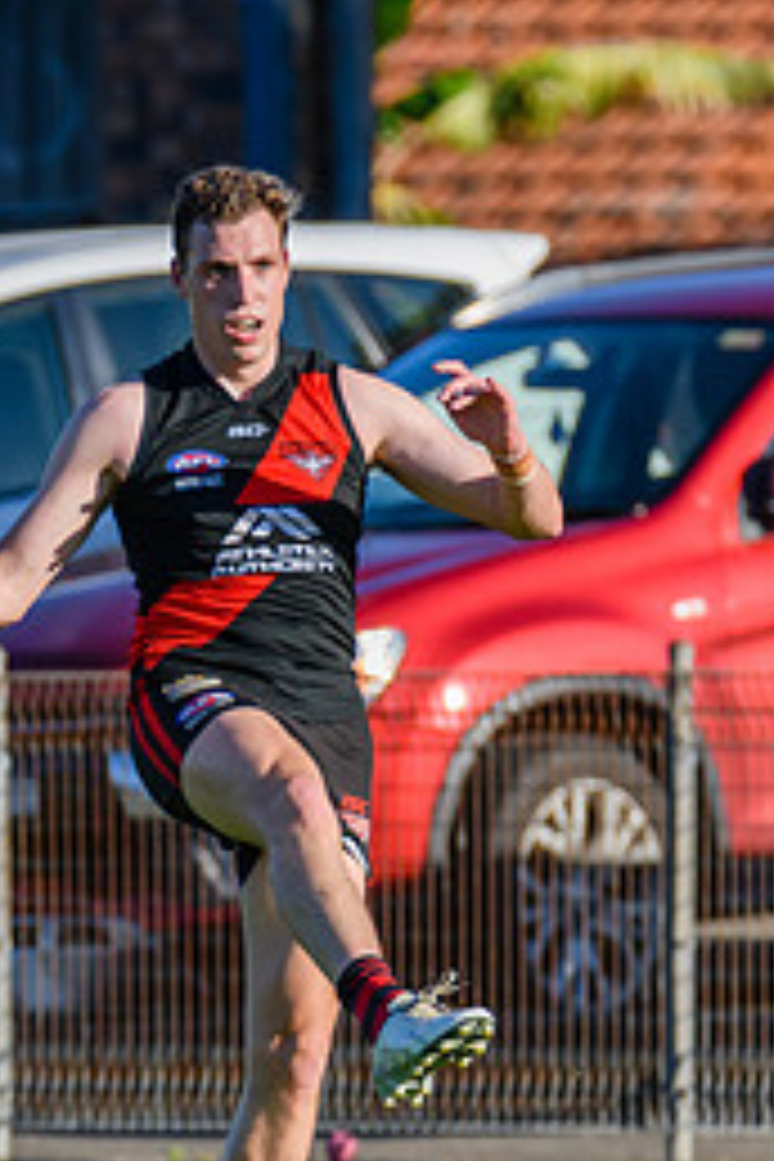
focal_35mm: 1235
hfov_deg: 1.1
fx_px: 39826
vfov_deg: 1.7
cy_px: 662
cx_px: 154
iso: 800
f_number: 6.3
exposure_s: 1/2000
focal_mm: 460
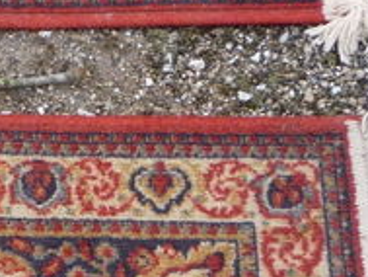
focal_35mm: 159
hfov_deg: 11.8
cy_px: 176
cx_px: -222
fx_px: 1691
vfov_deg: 9.3
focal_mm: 5.2
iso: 100
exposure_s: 1/125
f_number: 4
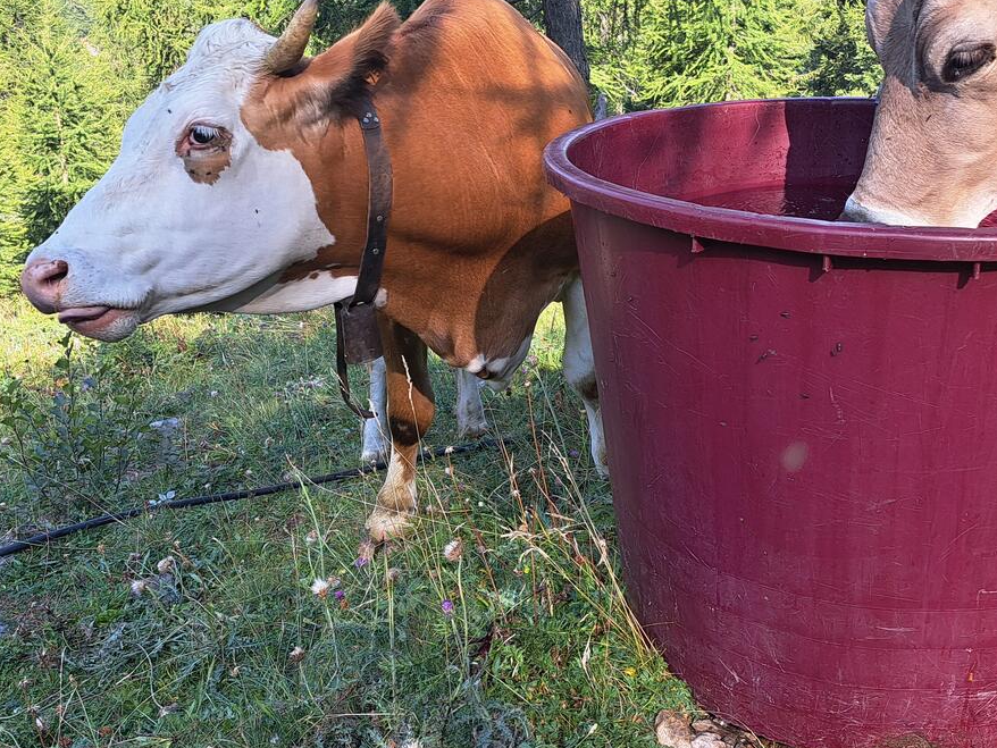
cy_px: 231
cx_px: 665
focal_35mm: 41
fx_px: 1181
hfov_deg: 45.1
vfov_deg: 34.7
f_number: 1.8
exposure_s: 1/256
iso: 50
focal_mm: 5.23
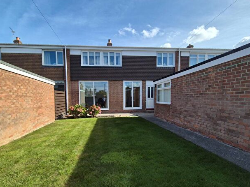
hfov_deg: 97.9
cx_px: 113
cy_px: 105
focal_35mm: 15
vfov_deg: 81.4
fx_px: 108
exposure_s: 1/1720
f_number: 2.2
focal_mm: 2.2
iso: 50
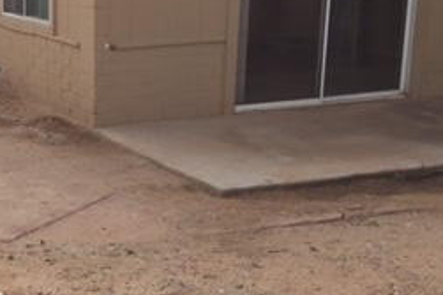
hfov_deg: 25.2
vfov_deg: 17.7
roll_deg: -0.4
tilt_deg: -13.9
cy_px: 185
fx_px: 947
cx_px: 12
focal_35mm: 77
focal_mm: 4.15
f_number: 2.2
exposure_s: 1/1163
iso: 32
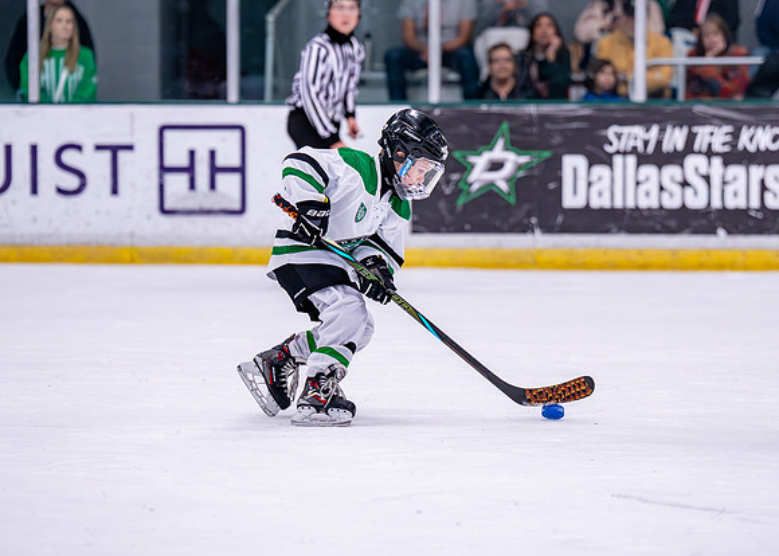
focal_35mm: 200
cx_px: 400
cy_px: 257
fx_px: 4417
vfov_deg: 7.2
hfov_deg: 10.1
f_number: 2.8
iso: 2500
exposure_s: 1/1250
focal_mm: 140
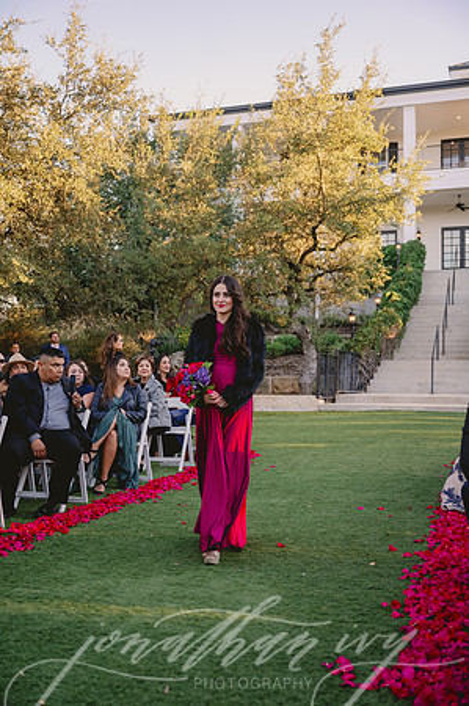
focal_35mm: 39
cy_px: 353
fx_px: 764
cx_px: 234
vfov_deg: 49.6
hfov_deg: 34.1
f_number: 2.8
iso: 320
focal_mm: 39
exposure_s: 1/640
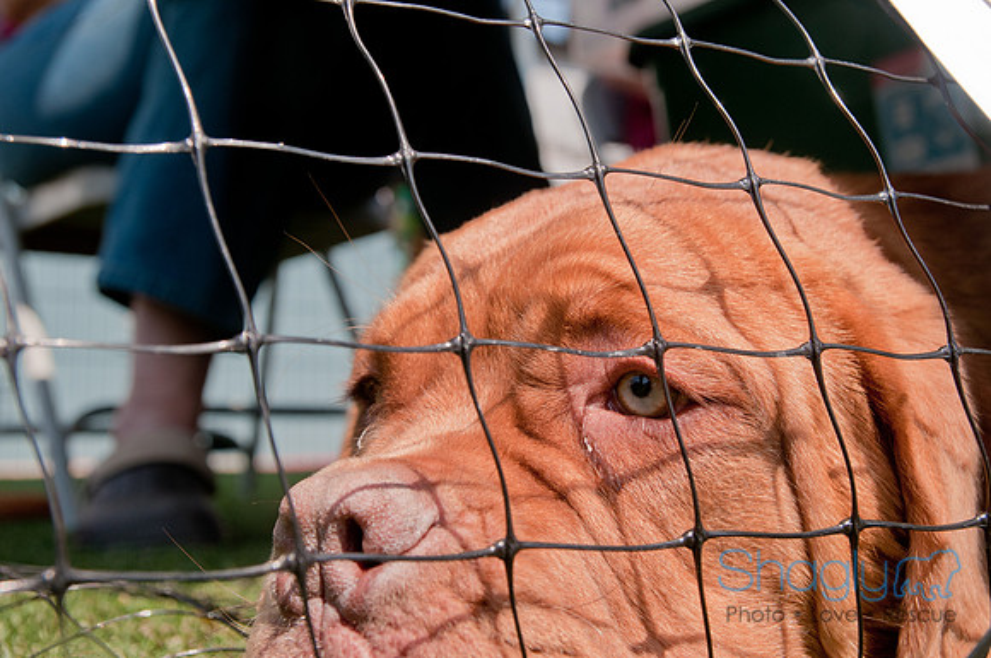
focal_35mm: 51
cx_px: 496
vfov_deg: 26.4
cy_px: 329
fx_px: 1402
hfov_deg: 38.9
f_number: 5.6
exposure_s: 1/640
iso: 200
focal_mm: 34
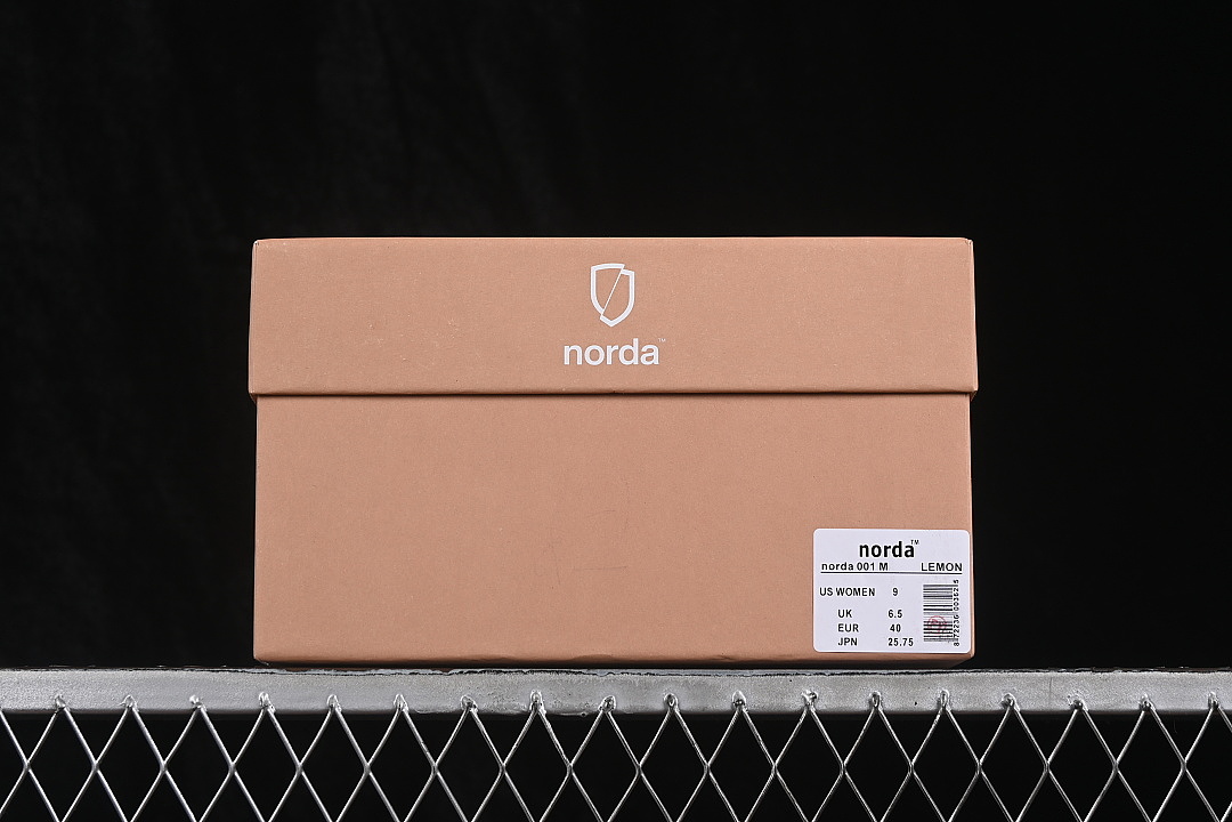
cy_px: 411
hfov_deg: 27.0
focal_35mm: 75
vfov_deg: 18.2
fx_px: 2566
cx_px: 616
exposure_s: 1/80
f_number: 8
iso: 160
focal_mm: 50
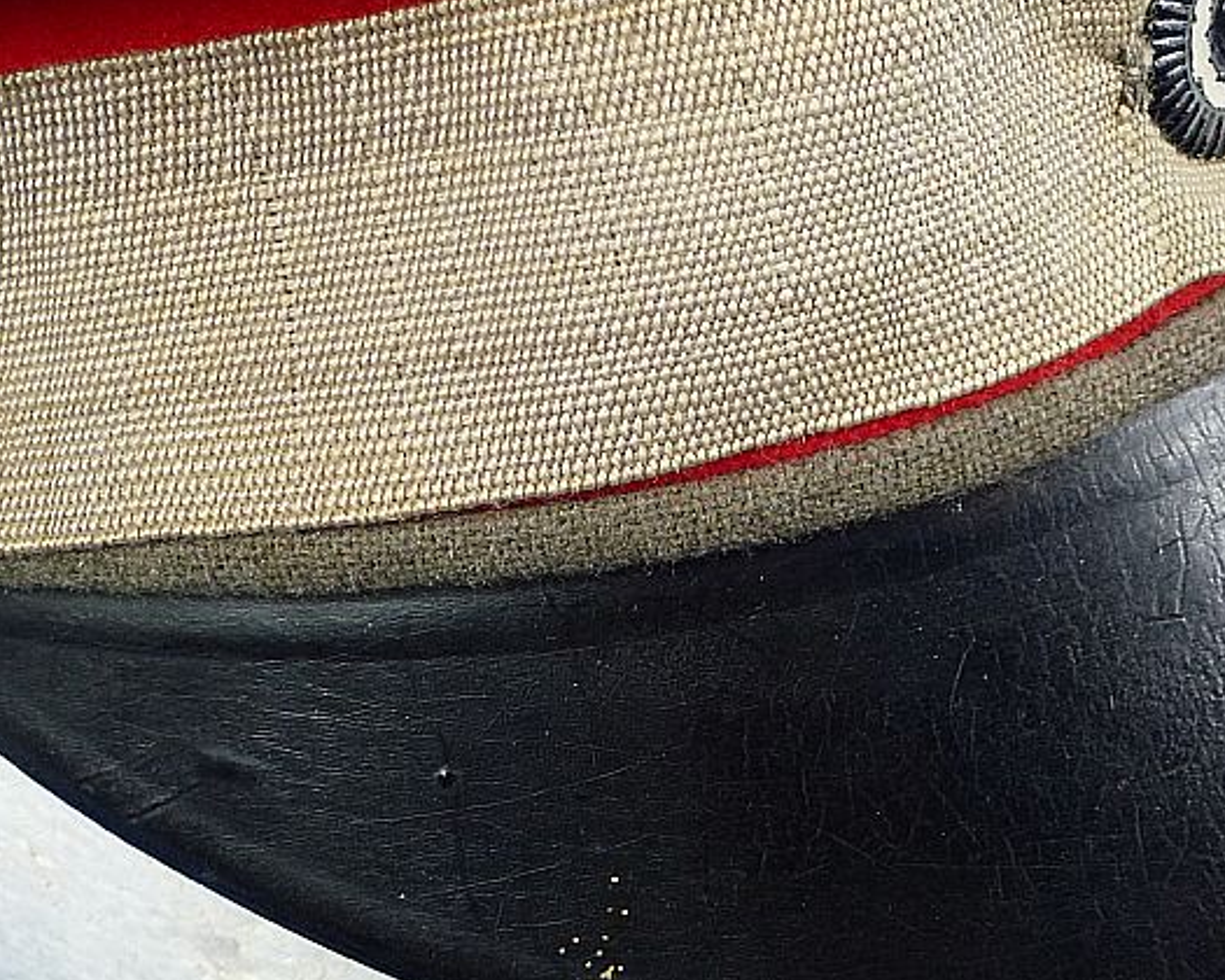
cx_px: 889
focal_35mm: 61
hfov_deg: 30.5
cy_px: 464
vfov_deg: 25.0
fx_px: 2212
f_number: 3.9
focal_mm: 7.4
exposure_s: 1/80
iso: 250
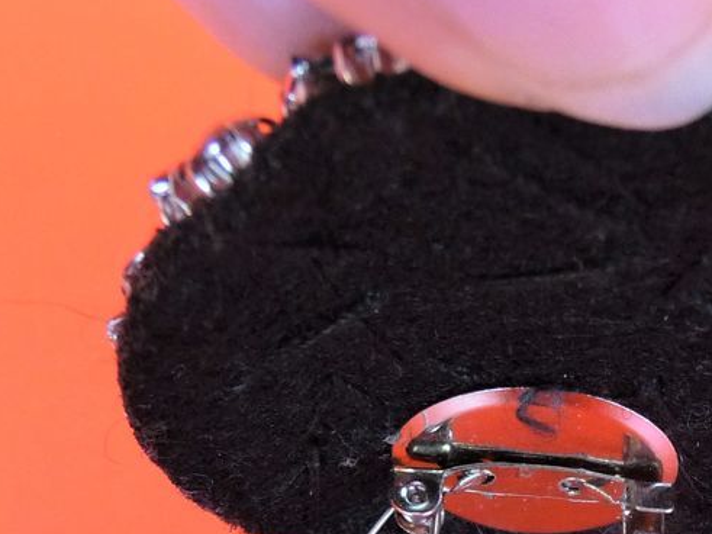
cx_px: 581
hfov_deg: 32.7
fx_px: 1172
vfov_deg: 25.1
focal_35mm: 57
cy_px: 440
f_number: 3.3
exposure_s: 1/30
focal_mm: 4.7
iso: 250
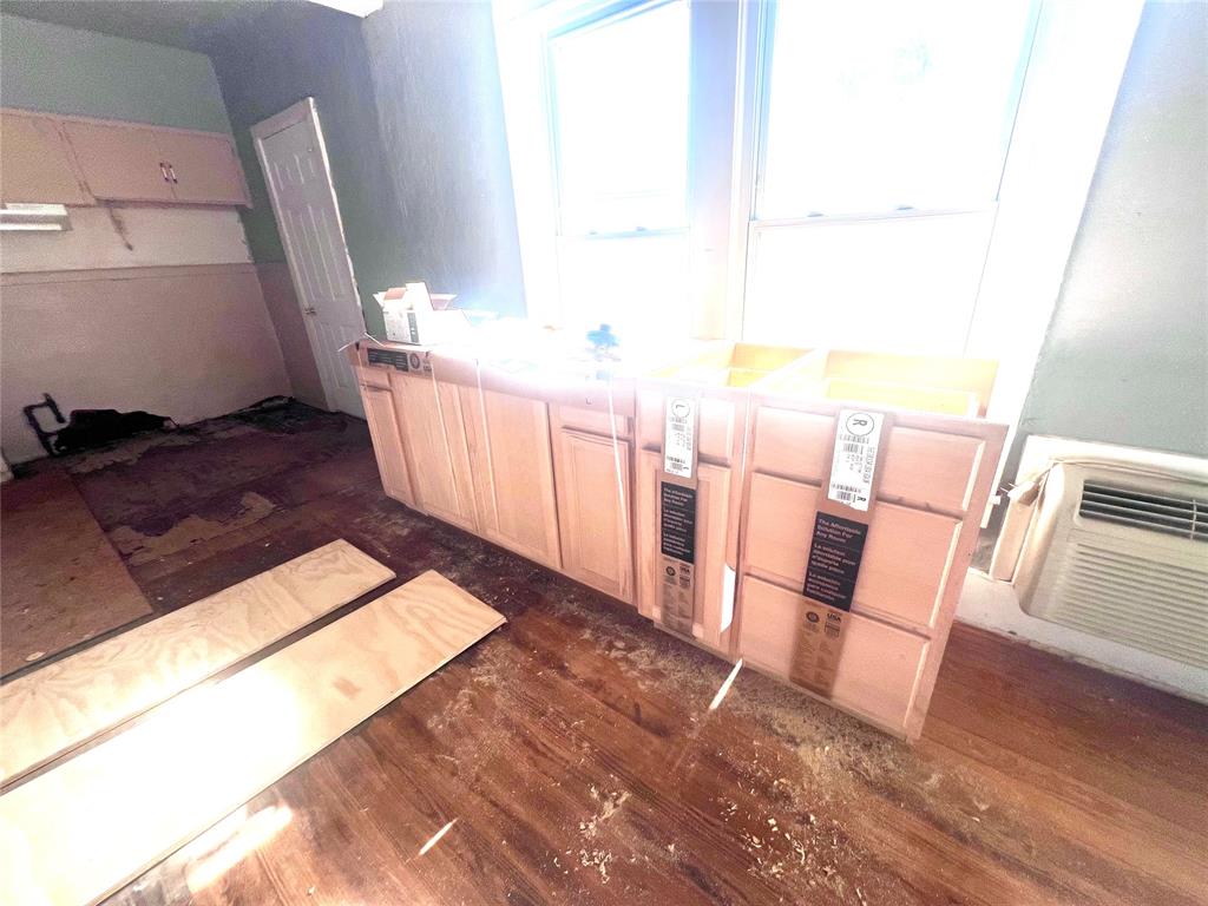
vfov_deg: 89.9
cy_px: 453
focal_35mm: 13
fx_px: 454
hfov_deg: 106.2
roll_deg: +3.3
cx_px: 604
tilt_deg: -22.9
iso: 32
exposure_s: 1/135
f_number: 1.8
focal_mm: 1.57
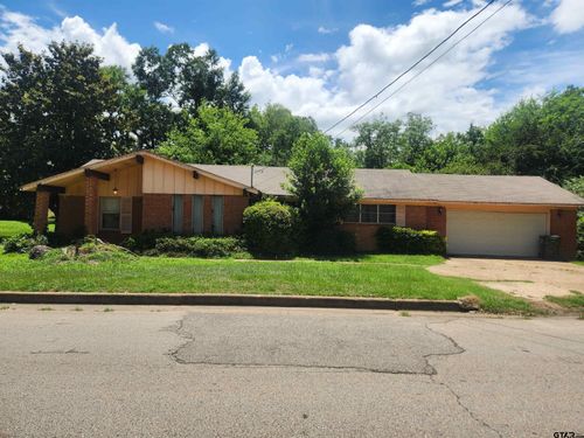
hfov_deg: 73.9
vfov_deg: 58.9
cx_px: 292
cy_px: 219
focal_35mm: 23
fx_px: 388
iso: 20
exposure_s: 1/1930
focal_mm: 5.4
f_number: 1.8
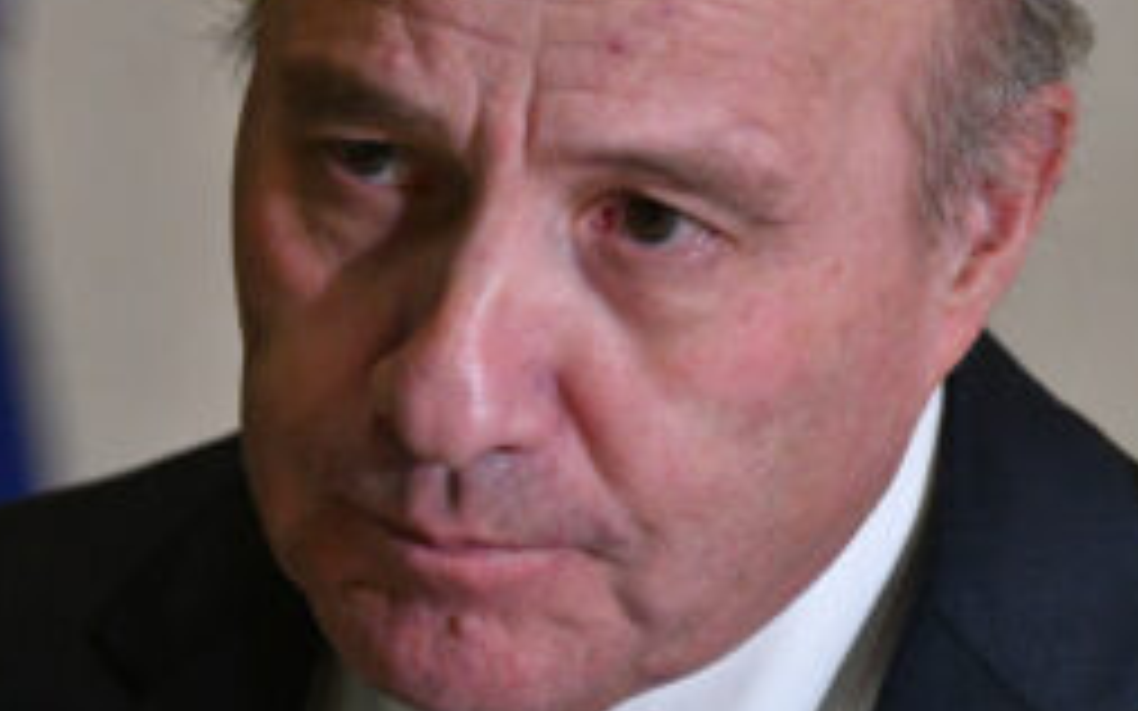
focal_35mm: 871
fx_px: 27007
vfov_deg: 1.5
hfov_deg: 2.4
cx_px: 522
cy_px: 148
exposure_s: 1/400
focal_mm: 300
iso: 8000
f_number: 4
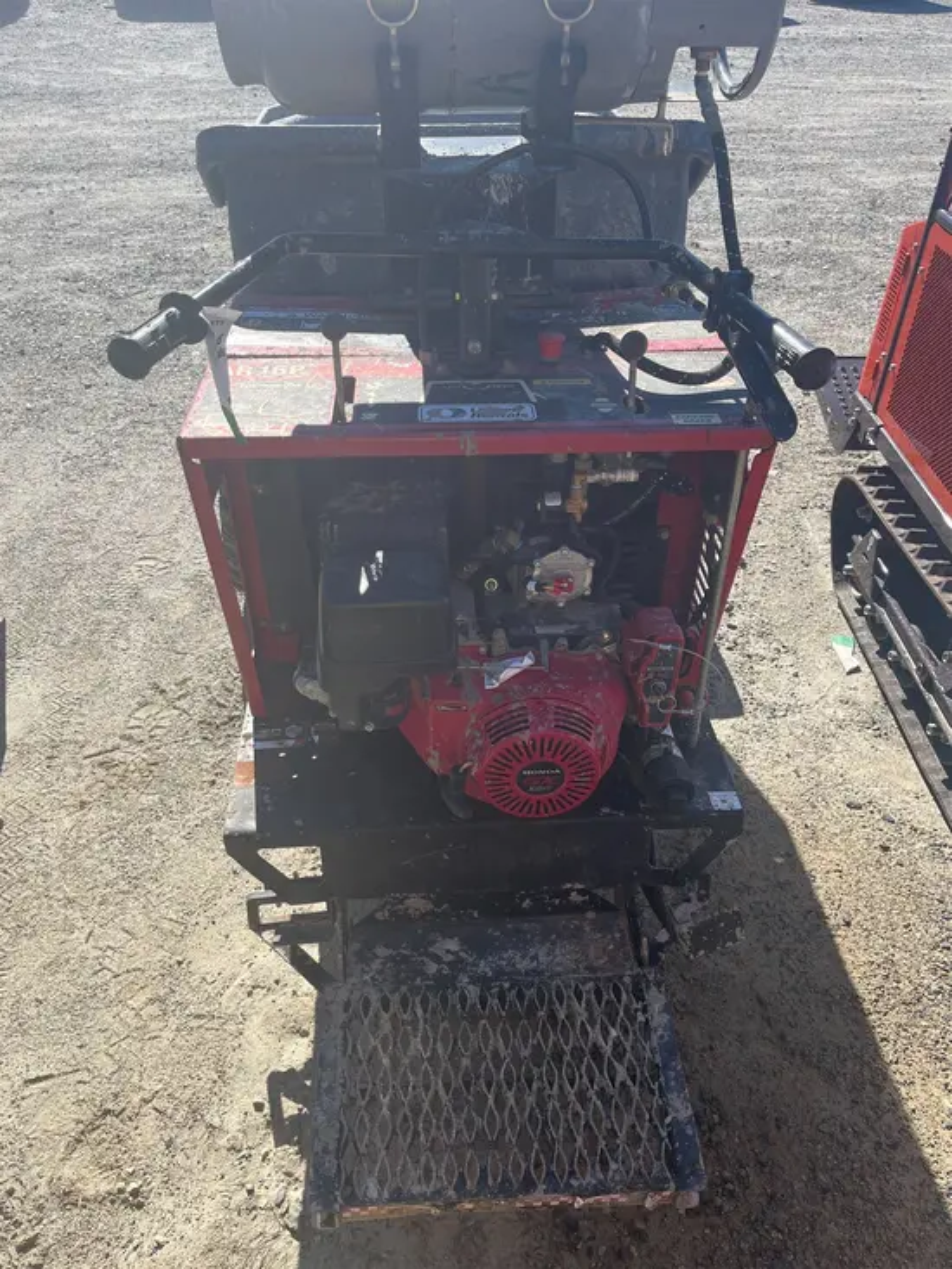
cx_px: 476
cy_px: 634
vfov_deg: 67.3
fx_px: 953
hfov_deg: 53.1
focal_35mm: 26
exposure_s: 1/1832
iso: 50
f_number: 1.6
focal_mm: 5.1
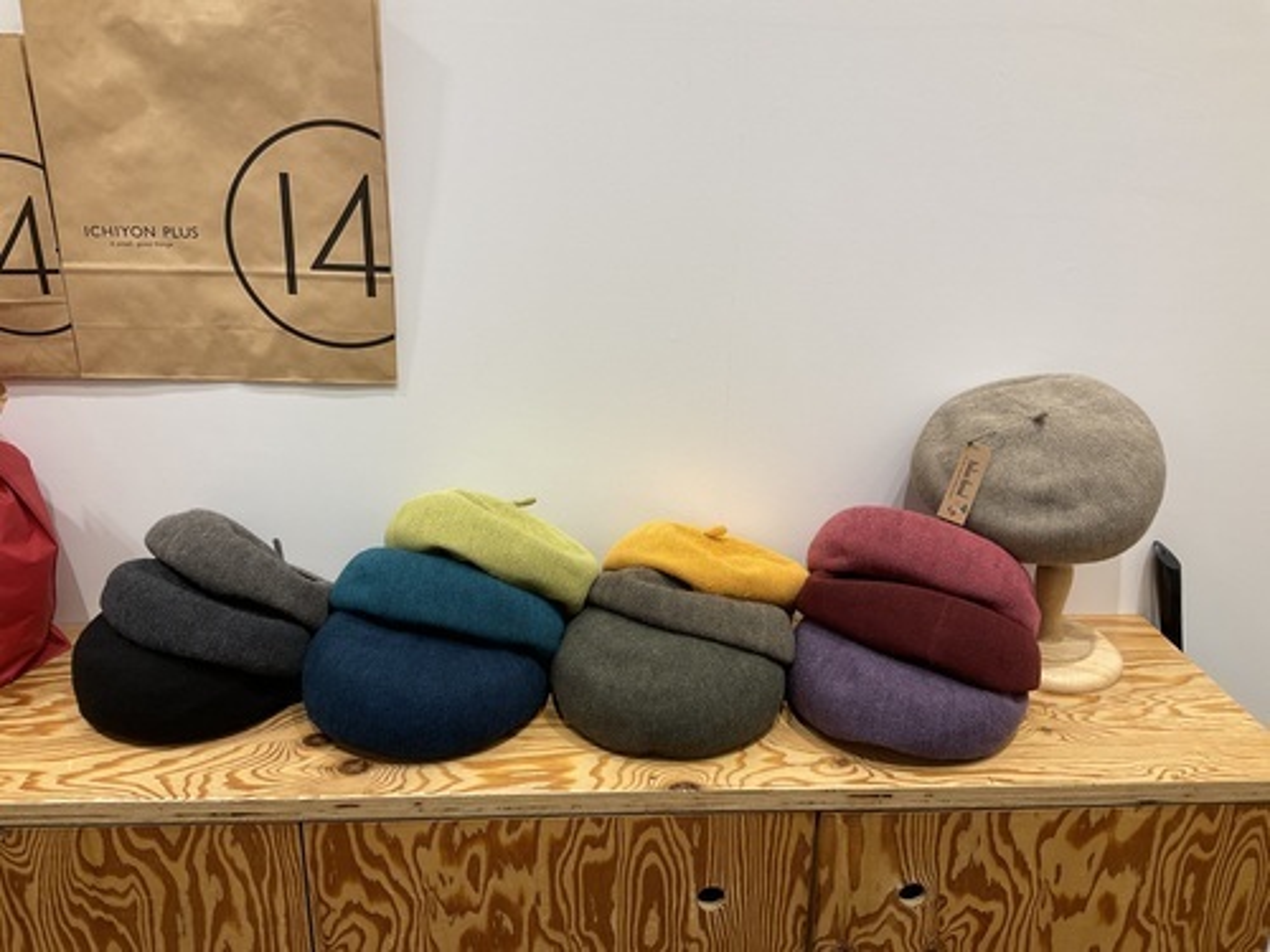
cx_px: 635
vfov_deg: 48.2
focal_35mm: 29
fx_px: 1064
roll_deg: -0.7
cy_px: 476
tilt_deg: -18.7
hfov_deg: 61.7
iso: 40
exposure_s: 1/60
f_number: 1.8
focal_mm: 3
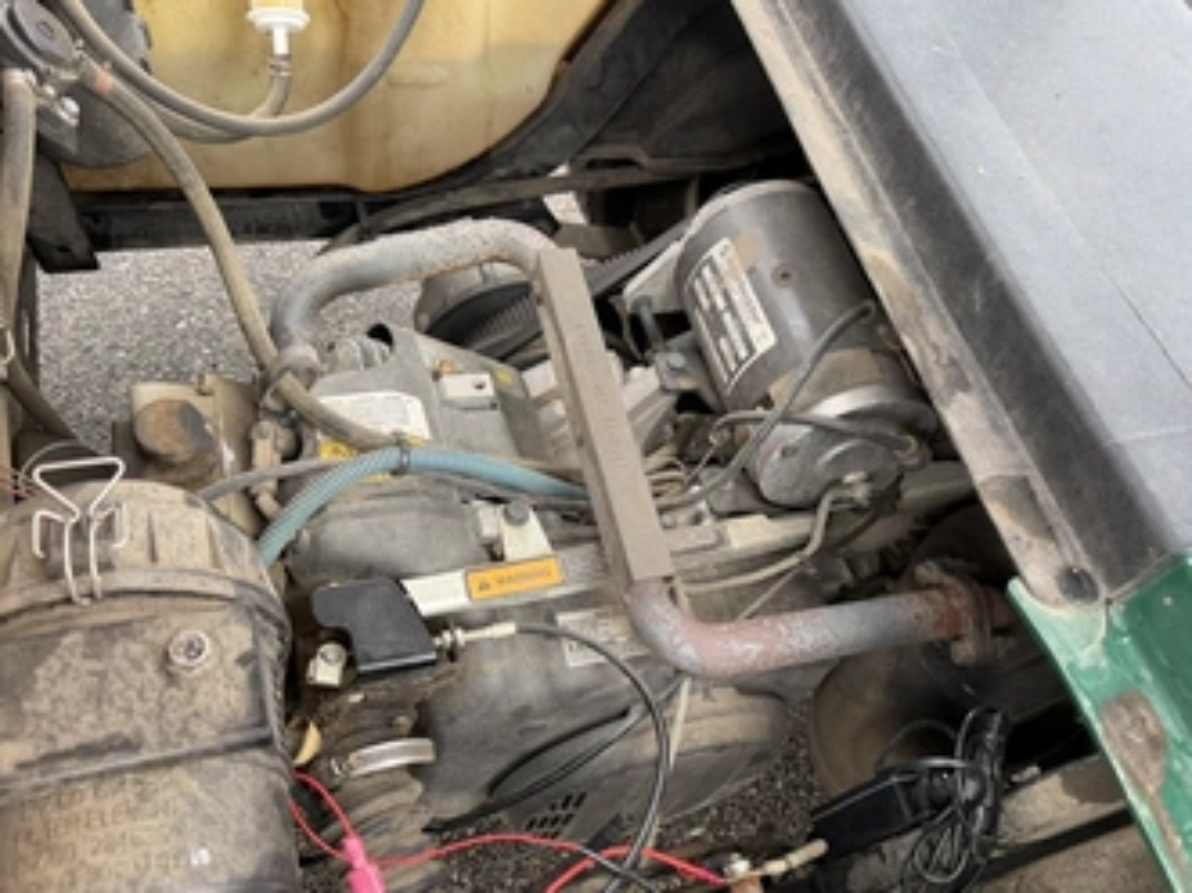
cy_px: 504
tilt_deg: -57.6
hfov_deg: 61.6
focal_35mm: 29
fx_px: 998
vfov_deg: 48.1
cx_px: 637
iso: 100
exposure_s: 1/175
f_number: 1.78
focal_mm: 6.76
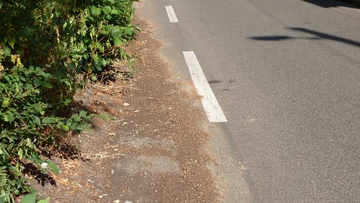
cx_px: 150
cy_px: 103
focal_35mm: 55
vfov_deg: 21.8
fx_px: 525
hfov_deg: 37.7
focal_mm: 6.4
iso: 100
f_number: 4
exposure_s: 1/320
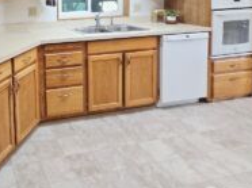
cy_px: 7
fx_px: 204
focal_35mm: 28
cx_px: 19
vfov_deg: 43.6
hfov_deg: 54.2
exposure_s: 1/60
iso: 160
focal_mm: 2.2
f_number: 2.2
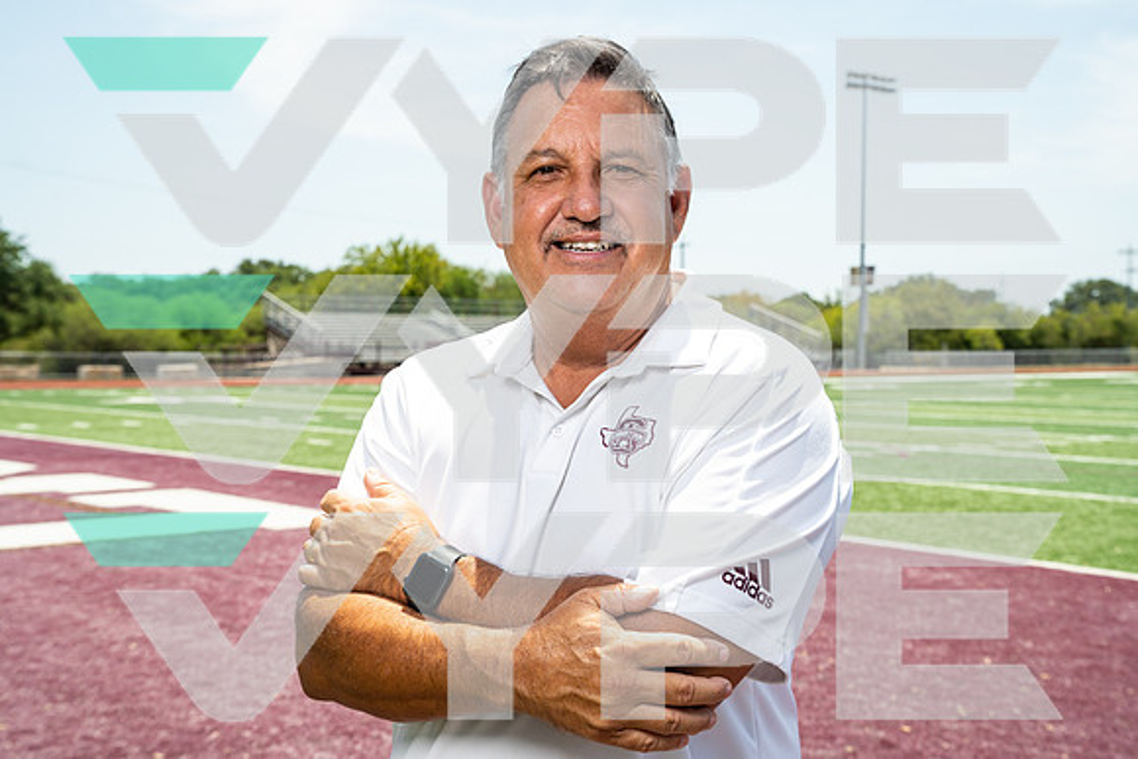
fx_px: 1518
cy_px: 380
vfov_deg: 28.1
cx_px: 569
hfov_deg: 41.1
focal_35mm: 48
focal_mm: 48
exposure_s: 1/125
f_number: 8
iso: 100
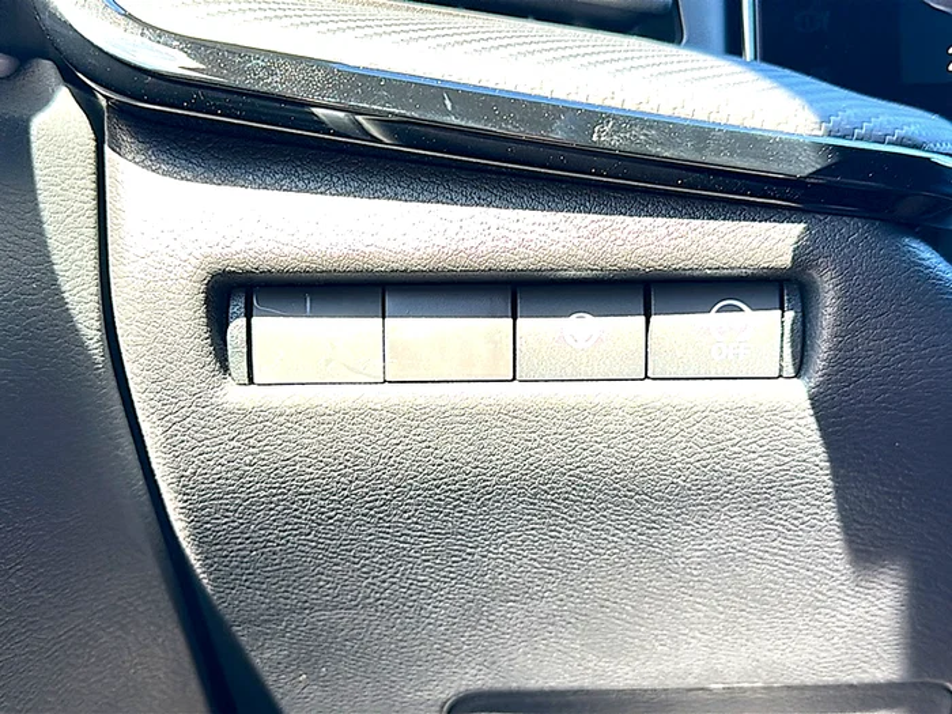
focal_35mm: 36
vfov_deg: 39.7
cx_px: 476
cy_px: 357
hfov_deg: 51.4
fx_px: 990
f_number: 1.78
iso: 50
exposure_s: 1/86
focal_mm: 6.86
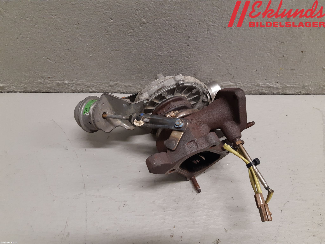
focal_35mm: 26
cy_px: 122
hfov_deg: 67.3
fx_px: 244
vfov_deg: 53.1
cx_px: 162
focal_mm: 3.93
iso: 160
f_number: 1.7
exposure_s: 1/50
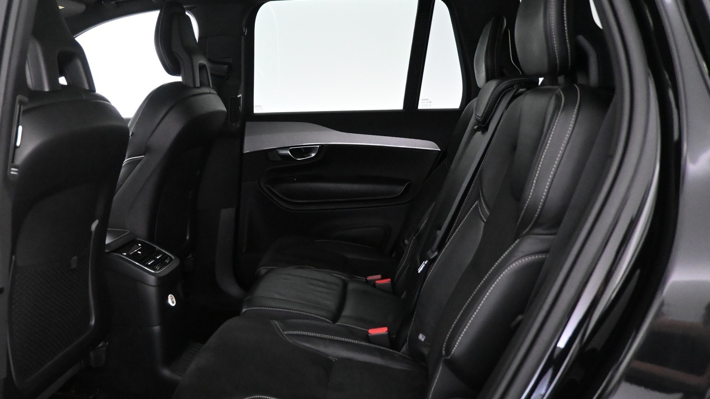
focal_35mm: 32
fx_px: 602
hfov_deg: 60.5
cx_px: 283
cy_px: 218
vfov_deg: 36.6
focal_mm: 16
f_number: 3.5
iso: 6400
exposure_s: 1/60
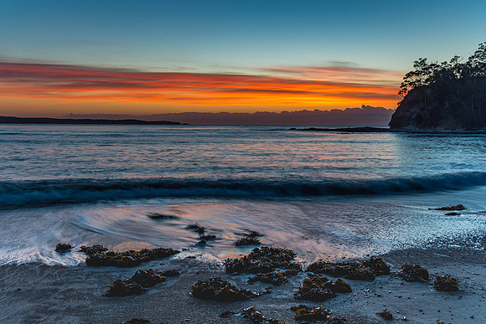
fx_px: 459
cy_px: 162
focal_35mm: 34
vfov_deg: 38.9
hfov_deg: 55.8
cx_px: 243
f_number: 10
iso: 50
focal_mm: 23
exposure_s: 1/1.25
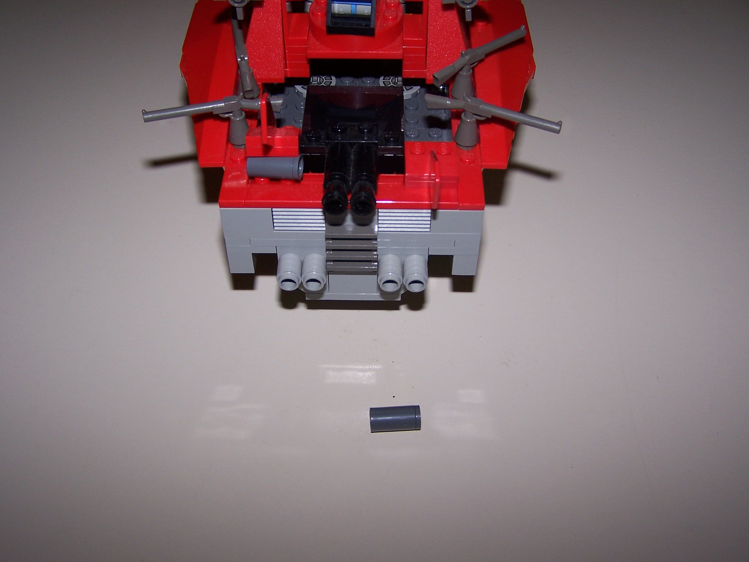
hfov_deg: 49.0
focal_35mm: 38
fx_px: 822
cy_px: 281
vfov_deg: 37.7
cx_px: 374
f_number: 2.8
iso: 80
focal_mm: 6.3
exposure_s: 1/60
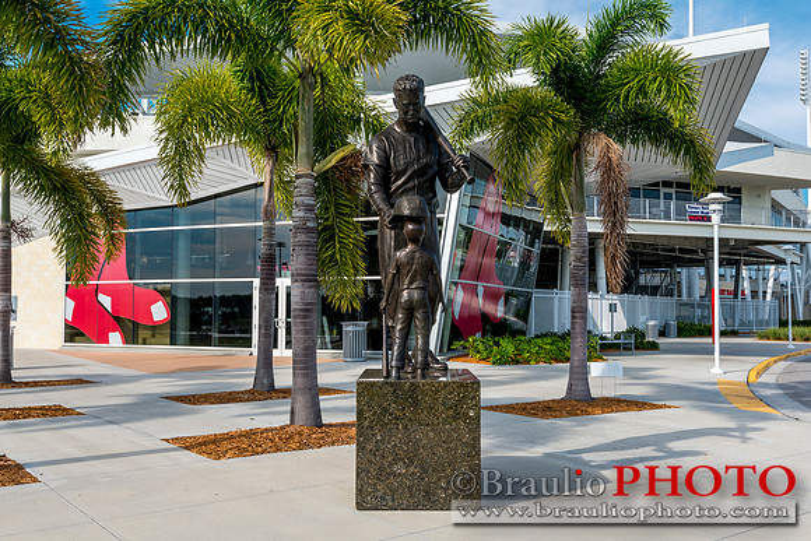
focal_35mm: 35
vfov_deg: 37.9
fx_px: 789
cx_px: 406
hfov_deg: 54.4
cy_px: 270
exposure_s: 1/200
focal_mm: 35
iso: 200
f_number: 14
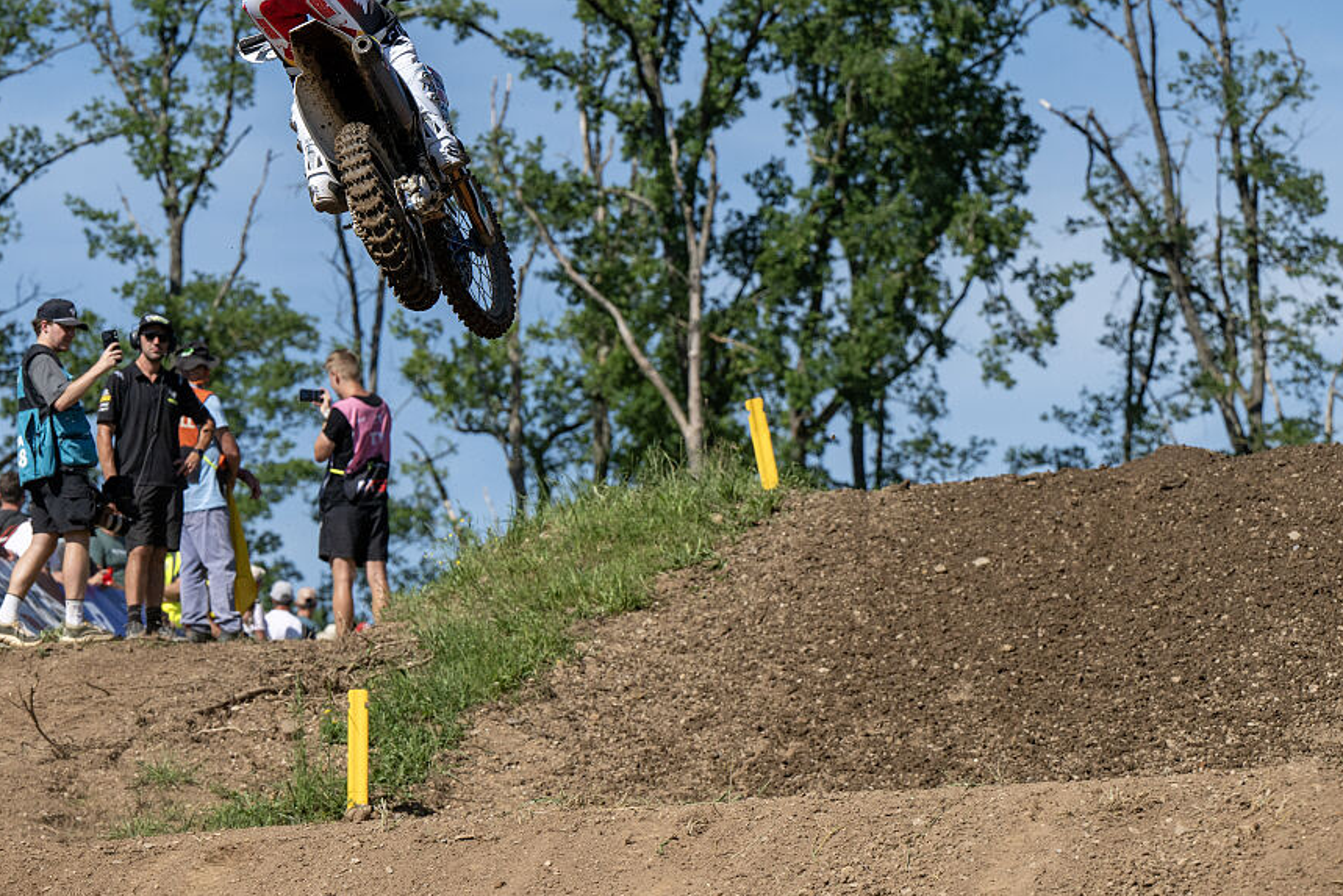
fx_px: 6455
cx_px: 427
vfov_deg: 7.9
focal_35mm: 173
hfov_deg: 11.9
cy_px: 306
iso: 200
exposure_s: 1/4000
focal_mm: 120
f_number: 5
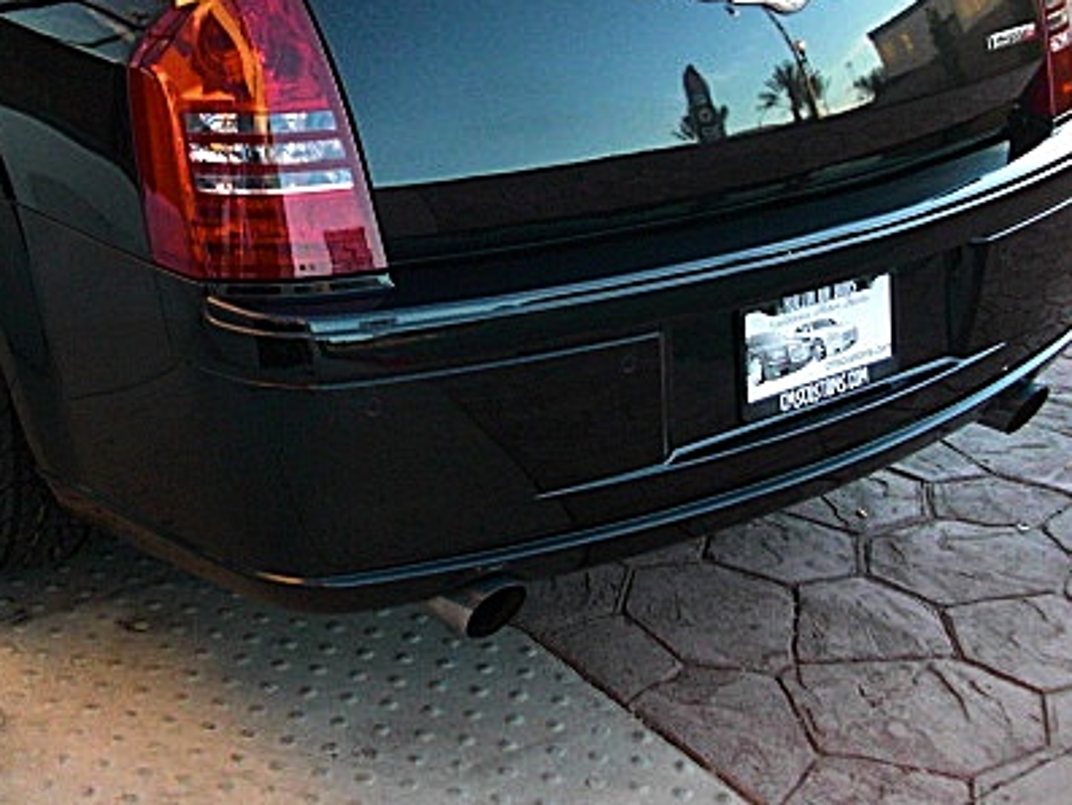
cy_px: 249
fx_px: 1797
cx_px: 286
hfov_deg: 32.7
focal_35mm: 58
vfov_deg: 25.1
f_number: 2.8
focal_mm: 6.3
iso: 400
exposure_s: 1/125
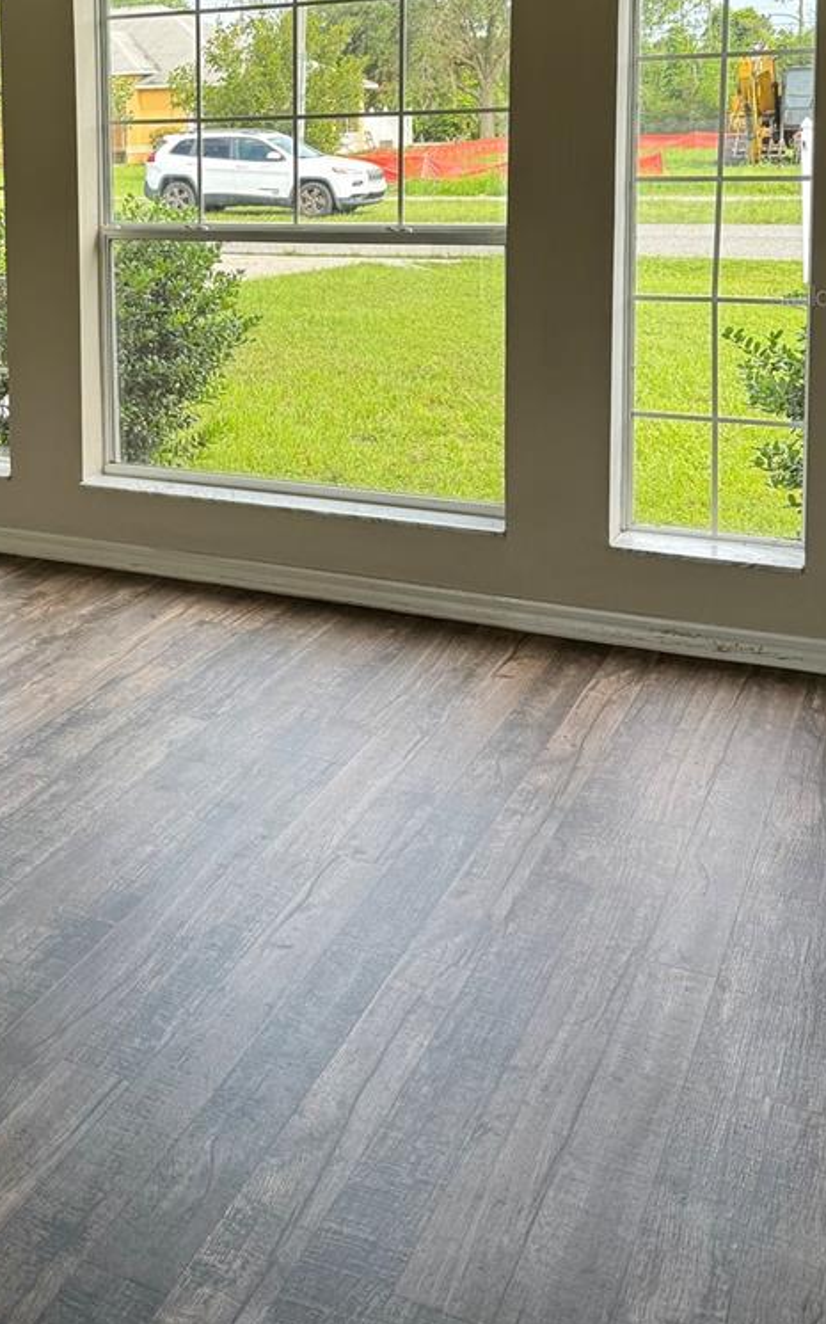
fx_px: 1478
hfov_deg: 30.0
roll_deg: +1.8
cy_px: 295
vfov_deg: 46.1
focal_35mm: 41
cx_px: 96
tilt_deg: -6.2
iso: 80
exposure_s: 1/323
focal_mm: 6.76
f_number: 1.78
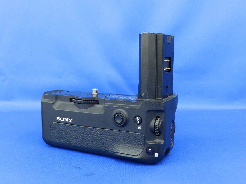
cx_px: 123
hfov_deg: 49.0
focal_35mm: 38
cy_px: 92
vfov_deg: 37.7
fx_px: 270
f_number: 4
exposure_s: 1/40
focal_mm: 6.8
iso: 500
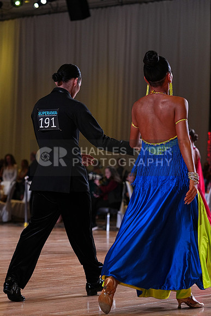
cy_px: 158
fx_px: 879
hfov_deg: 13.7
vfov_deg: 20.4
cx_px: 106
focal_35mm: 100
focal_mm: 100
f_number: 4
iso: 2500
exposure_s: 1/500
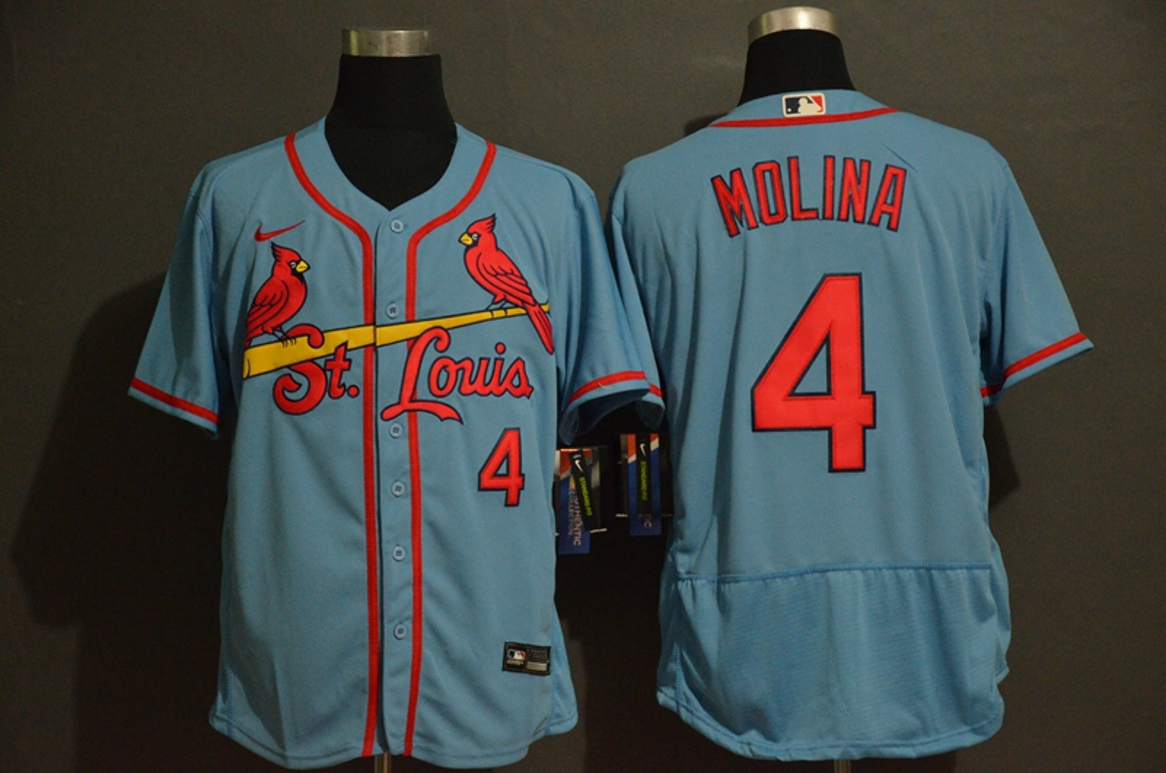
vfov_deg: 15.1
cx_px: 583
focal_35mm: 90
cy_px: 386
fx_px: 2909
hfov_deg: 22.7
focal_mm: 60
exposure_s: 1/40
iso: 4000
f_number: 5
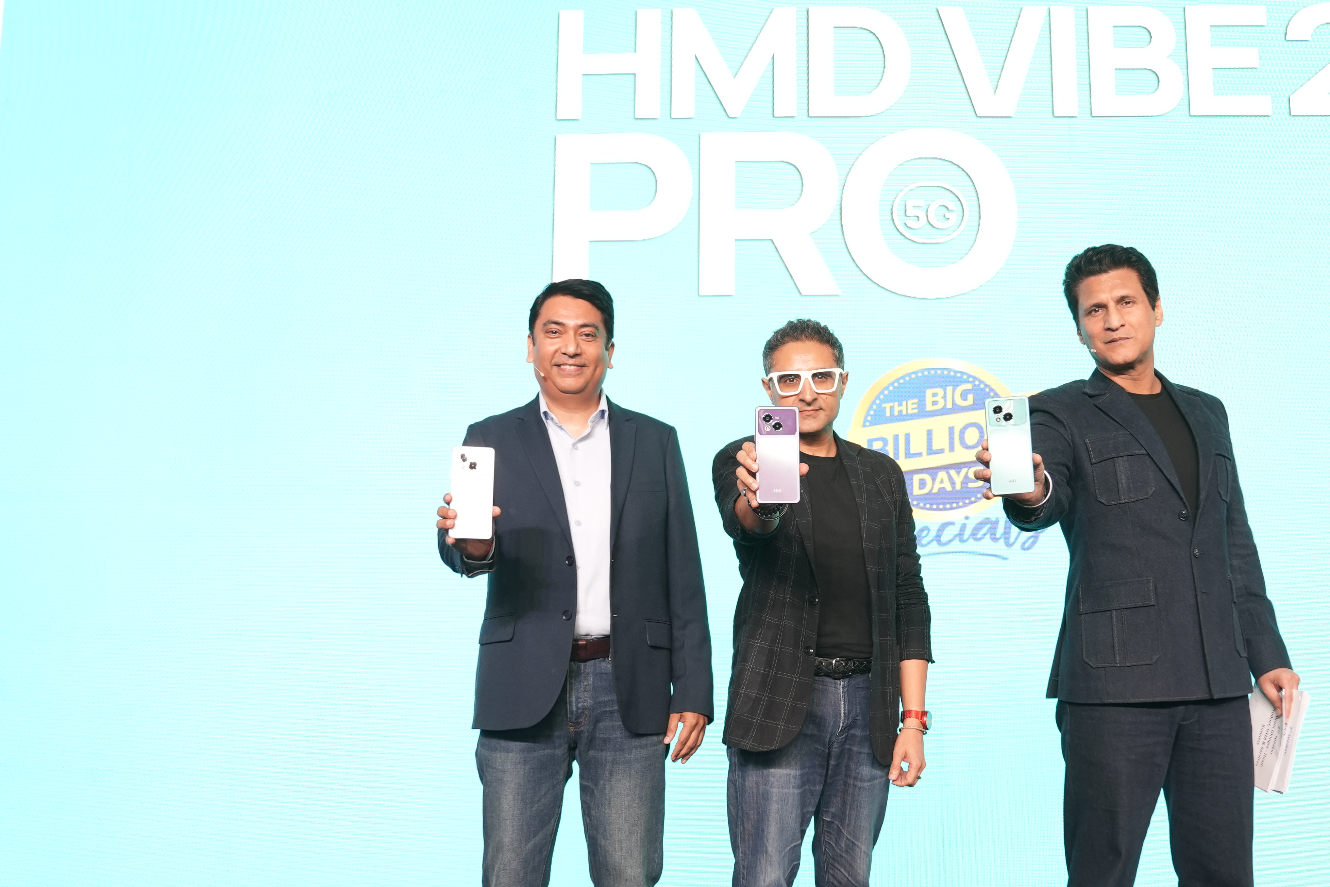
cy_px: 482
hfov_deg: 45.2
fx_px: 1589
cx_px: 792
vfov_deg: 31.2
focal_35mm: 43
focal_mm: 24
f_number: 3.2
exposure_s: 1/125
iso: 640
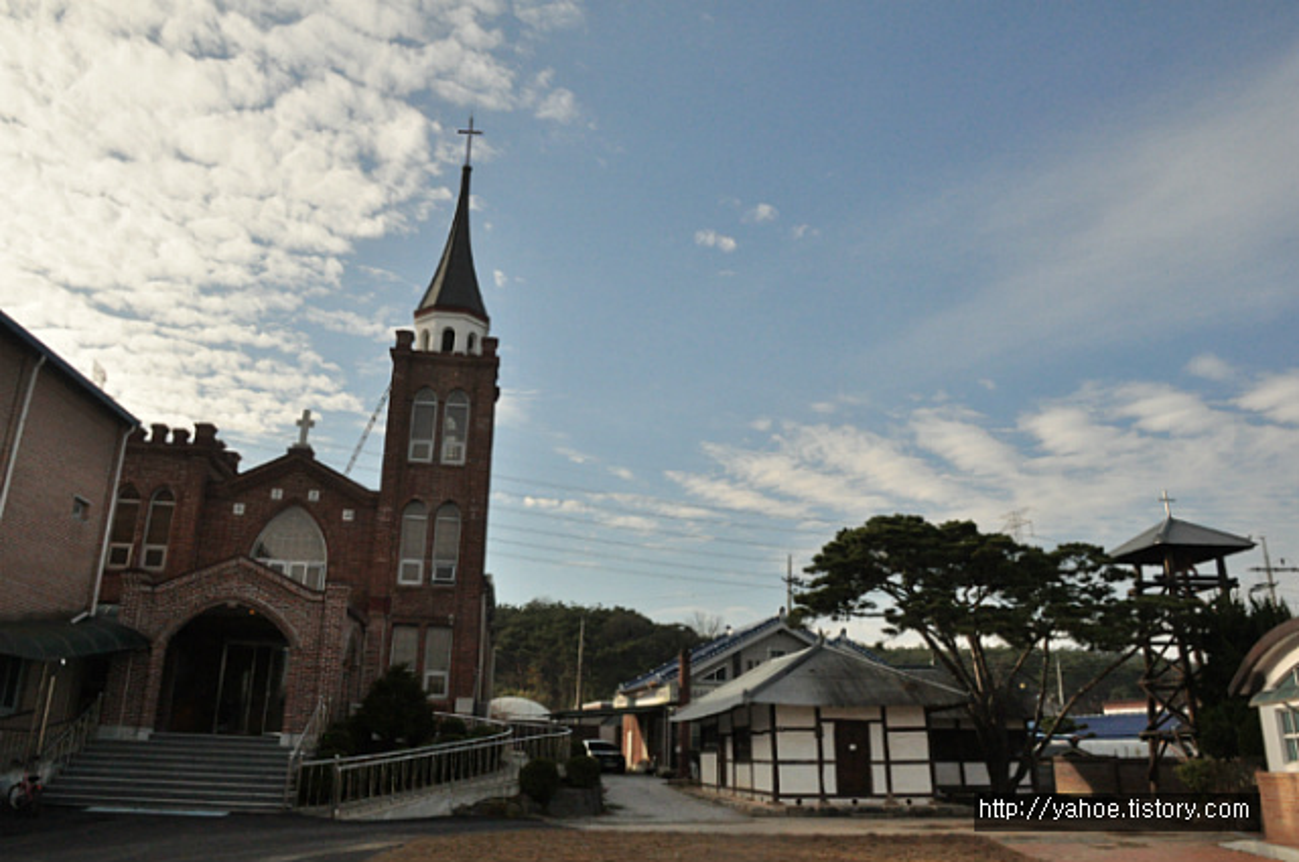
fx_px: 973
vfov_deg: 47.8
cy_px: 431
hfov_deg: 67.4
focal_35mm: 27
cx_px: 650
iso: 1400
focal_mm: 18
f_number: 8
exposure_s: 1/4000
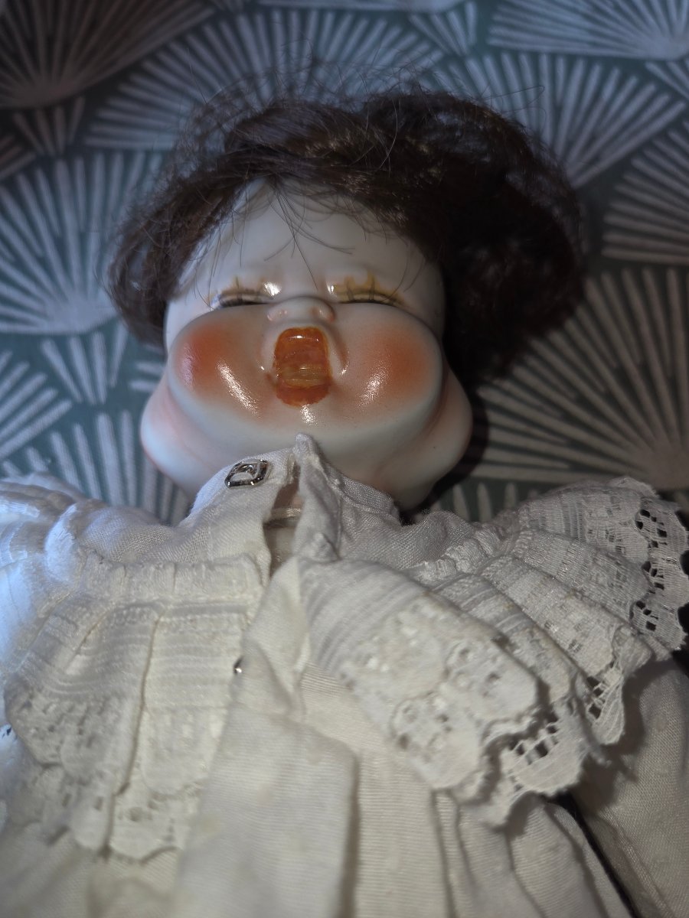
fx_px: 610
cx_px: 344
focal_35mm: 23
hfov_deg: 58.9
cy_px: 459
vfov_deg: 73.9
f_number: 1.8
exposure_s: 1/91
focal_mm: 5.4
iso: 200
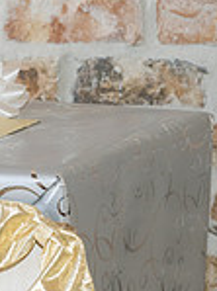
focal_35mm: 182
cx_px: -291
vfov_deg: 10.8
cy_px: 264
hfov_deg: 7.6
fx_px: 1528
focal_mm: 46
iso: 1000
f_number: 5.6
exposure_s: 1/100
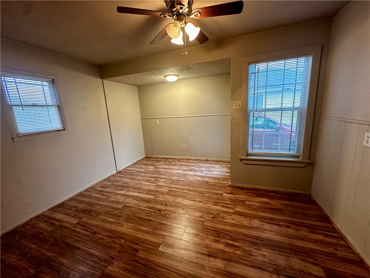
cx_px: 185
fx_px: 150
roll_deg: +4.0
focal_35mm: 14
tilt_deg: -11.1
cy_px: 139
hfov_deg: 102.1
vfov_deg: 85.7
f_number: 2.2
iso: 200
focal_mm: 2.22
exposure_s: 1/60
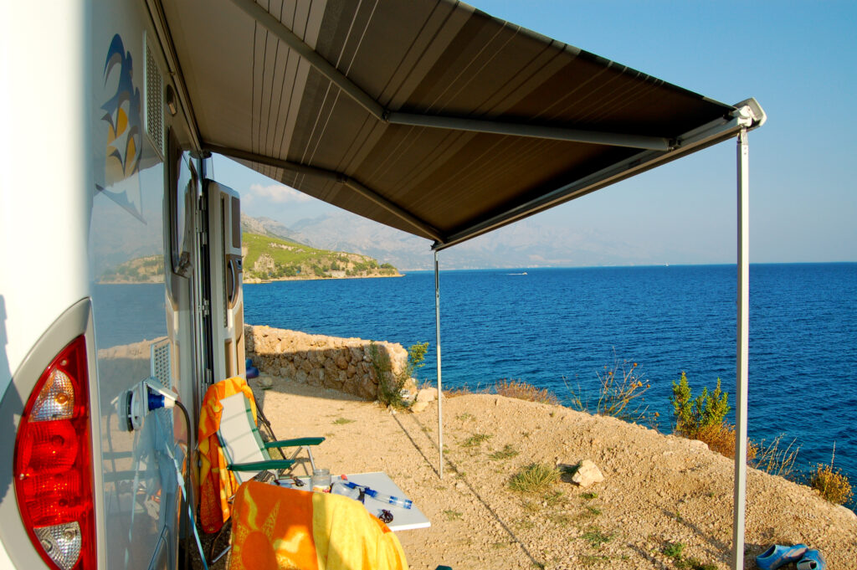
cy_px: 285
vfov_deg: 47.9
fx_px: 642
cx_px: 428
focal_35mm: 27
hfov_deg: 67.4
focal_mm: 18
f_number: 8
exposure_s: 1/250
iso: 200
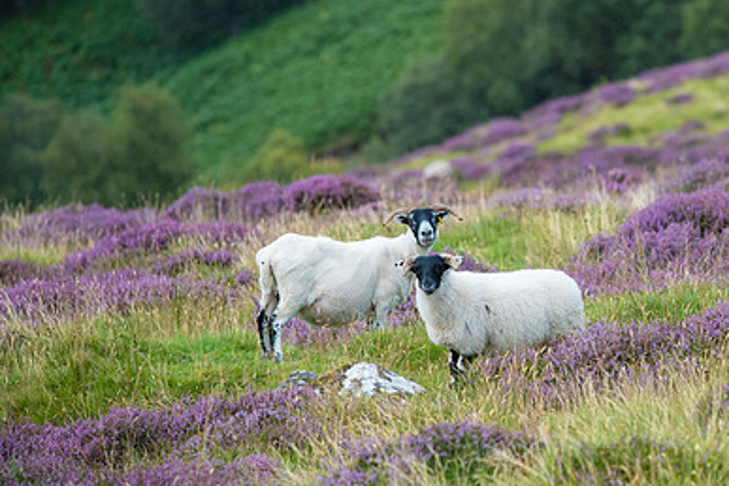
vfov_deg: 4.6
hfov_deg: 6.9
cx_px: 516
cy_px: 201
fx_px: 6075
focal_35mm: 300
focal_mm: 200
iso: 400
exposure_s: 1/320
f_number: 4
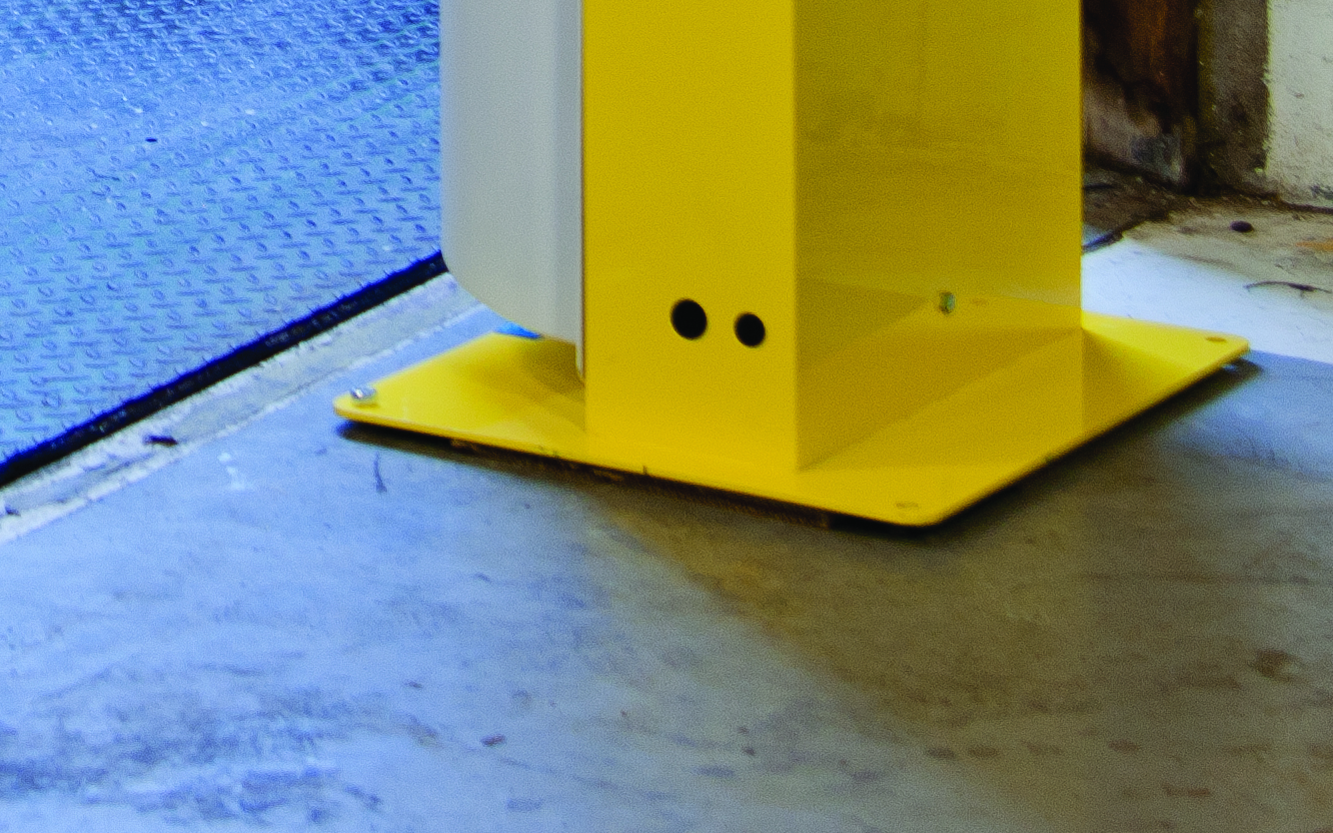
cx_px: -452
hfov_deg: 12.5
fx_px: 5884
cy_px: -1028
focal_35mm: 162
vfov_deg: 7.6
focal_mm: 35
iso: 200
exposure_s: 1/40
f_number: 4
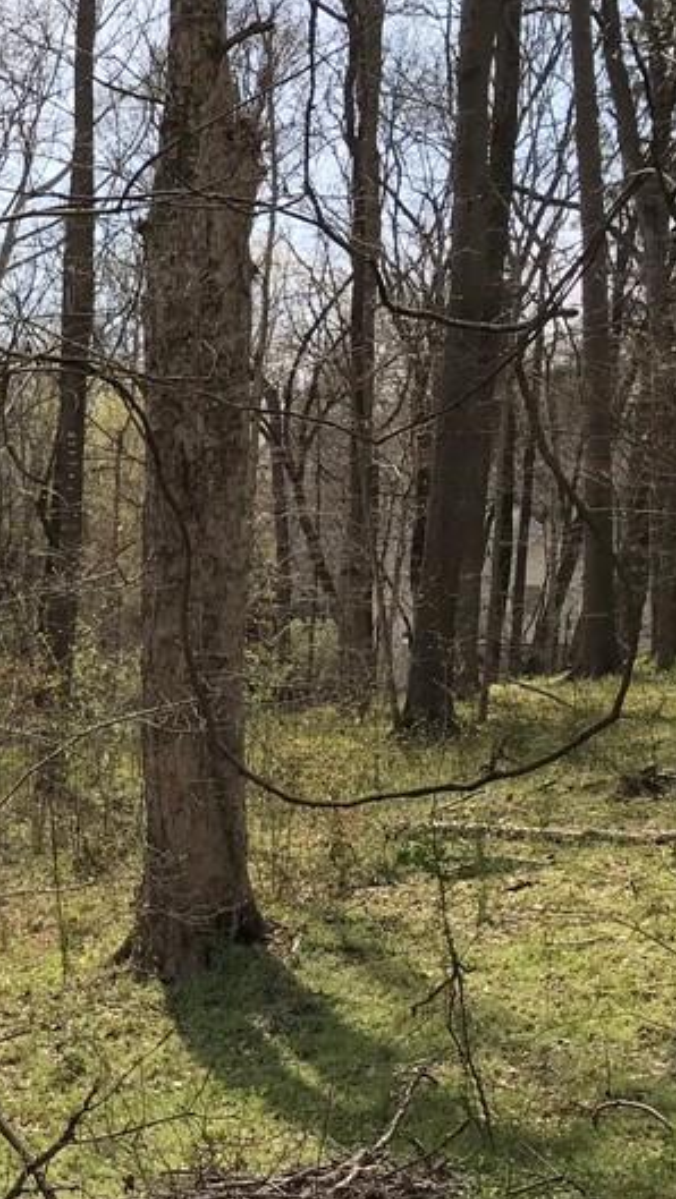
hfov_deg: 17.6
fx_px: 1878
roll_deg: -1.3
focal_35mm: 59
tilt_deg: -1.9
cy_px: 739
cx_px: -426
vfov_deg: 35.3
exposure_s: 1/1198
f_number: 1.8
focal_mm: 3.99
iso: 20
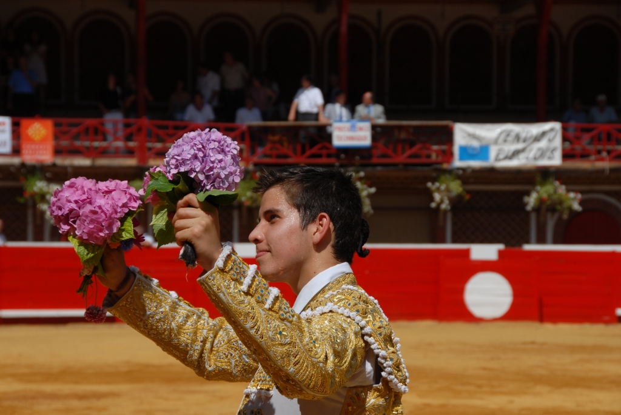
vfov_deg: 9.7
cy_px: 208
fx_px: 2461
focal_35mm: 142
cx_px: 310
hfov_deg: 14.4
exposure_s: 1/350
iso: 100
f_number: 9.5
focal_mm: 95
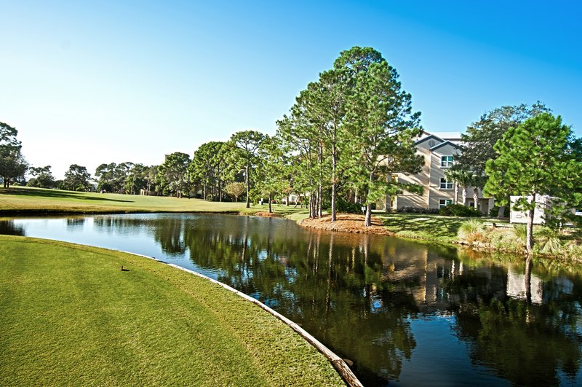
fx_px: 363
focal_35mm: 22
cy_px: 194
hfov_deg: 77.4
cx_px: 291
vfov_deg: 56.0
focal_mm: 15
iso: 200
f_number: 5.6
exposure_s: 1/250
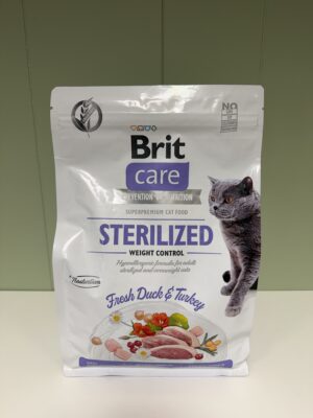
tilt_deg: -16.0
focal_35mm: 24
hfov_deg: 56.8
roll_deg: +0.4
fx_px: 289
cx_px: 156
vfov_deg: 71.6
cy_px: 209
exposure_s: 1/100
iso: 80
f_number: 1.78
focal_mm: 6.76
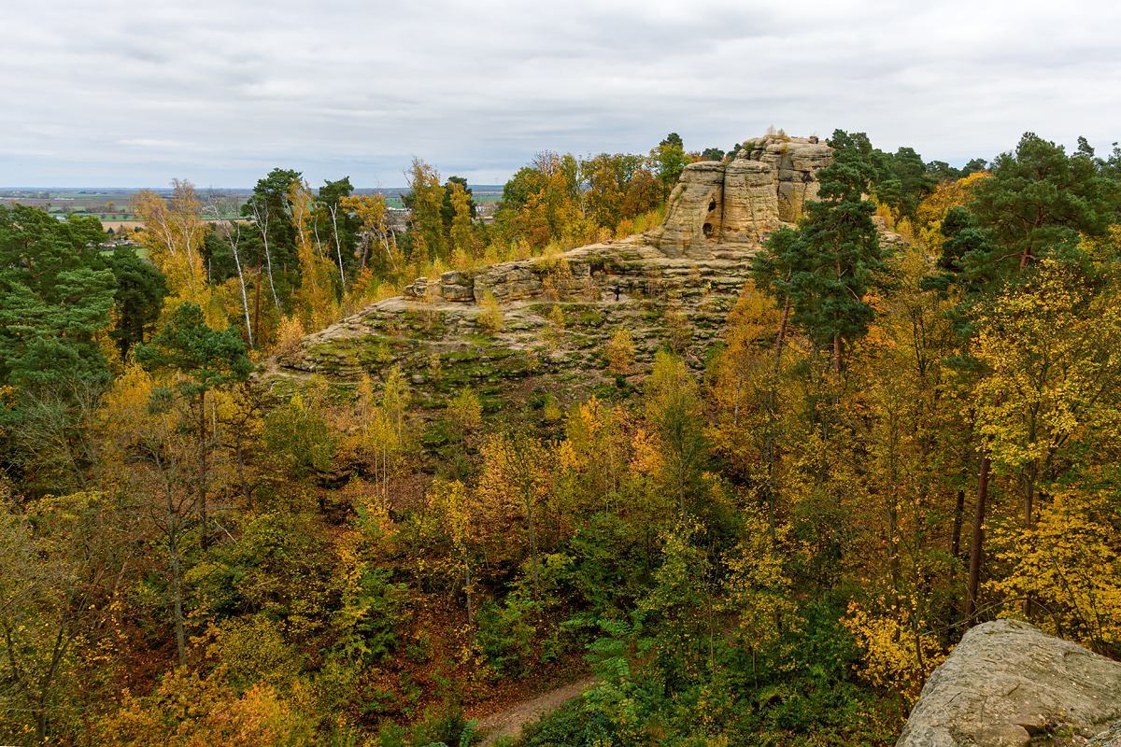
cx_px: 560
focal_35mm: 24
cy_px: 374
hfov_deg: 73.7
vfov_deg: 53.1
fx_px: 747
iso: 200
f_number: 7.1
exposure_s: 1/160
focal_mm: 16
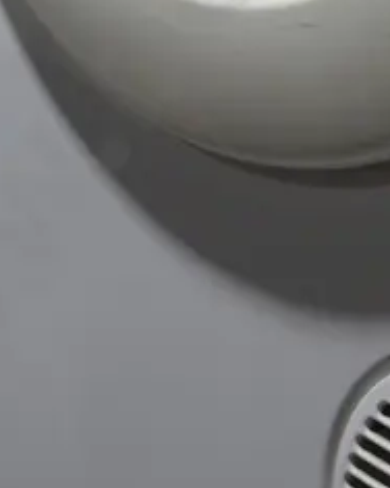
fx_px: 2453
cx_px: 451
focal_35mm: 170
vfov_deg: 10.7
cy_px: -353
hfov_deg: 9.0
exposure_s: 1/80
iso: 200
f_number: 4.4
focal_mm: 20
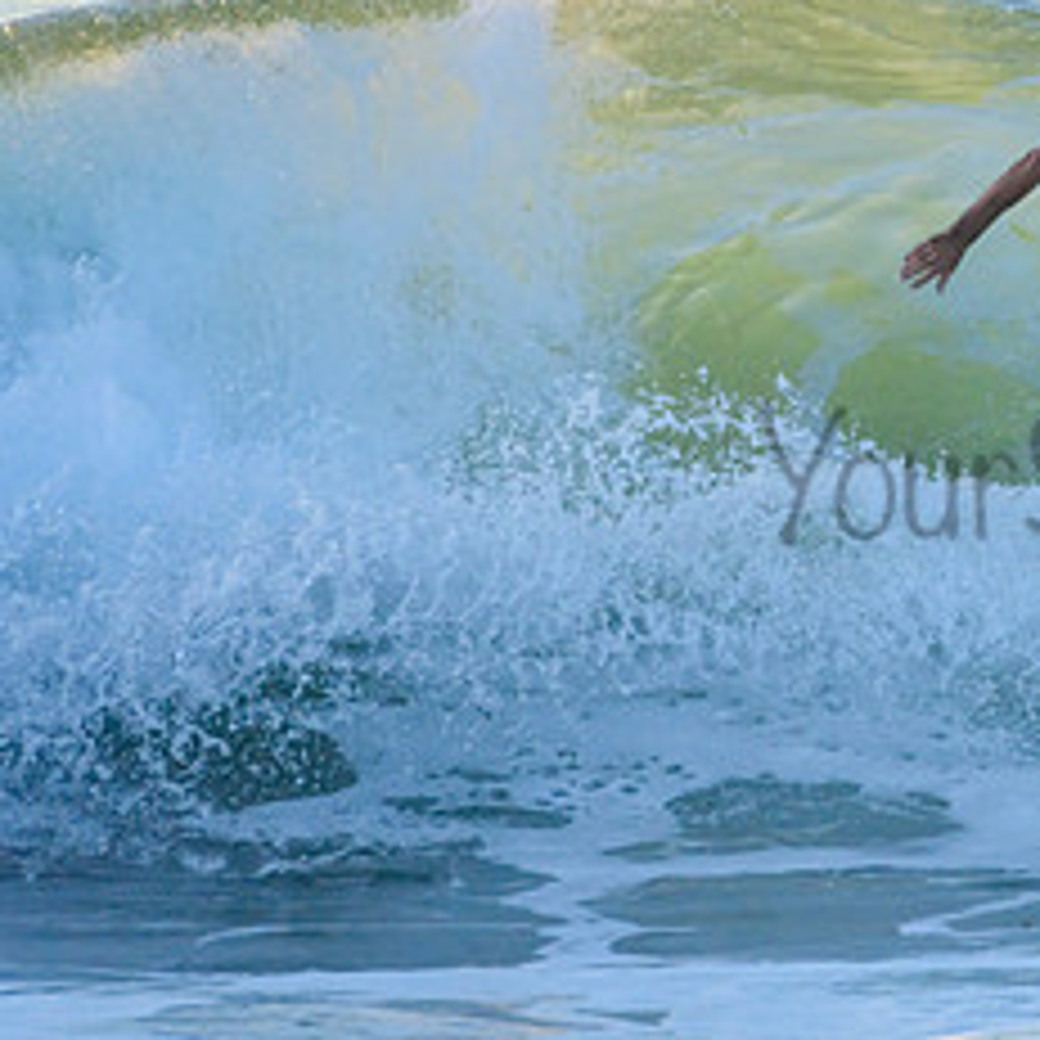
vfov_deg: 1.1
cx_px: 1225
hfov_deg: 1.1
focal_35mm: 1602
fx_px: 54453
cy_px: 434
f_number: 5.6
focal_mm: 500
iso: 800
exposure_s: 1/1250
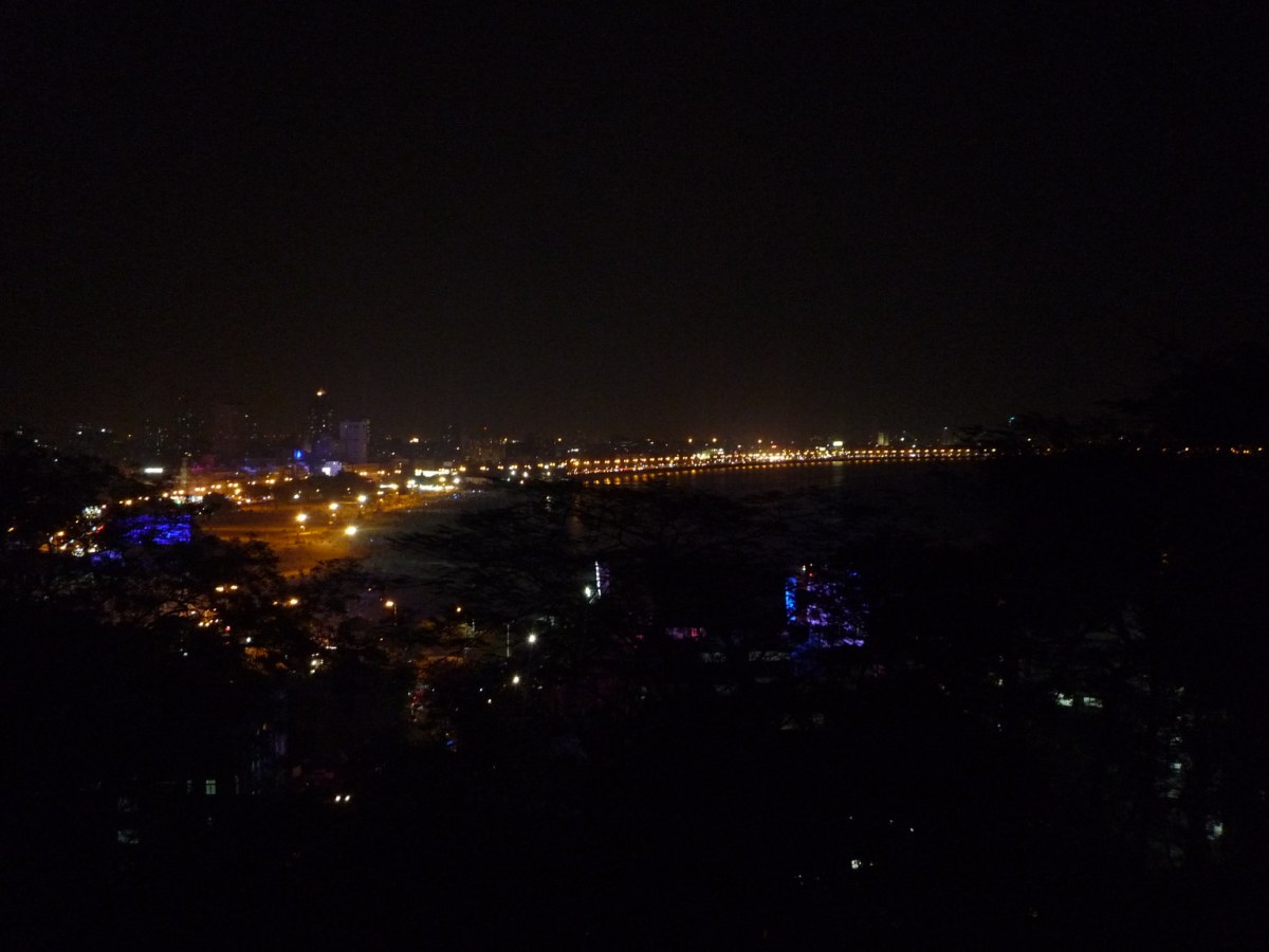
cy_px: 476
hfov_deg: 69.4
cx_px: 634
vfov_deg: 54.9
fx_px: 916
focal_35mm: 25
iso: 400
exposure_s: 1/4
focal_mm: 4.4
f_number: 2.8
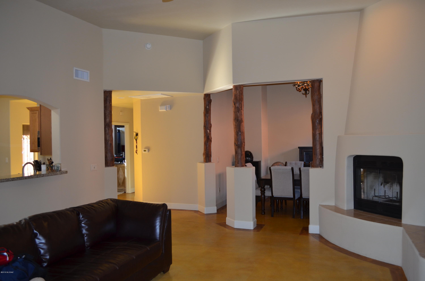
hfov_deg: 62.0
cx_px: 212
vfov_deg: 43.4
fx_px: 353
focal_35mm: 30
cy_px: 140
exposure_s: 1/60
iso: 400
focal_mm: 20
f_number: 4
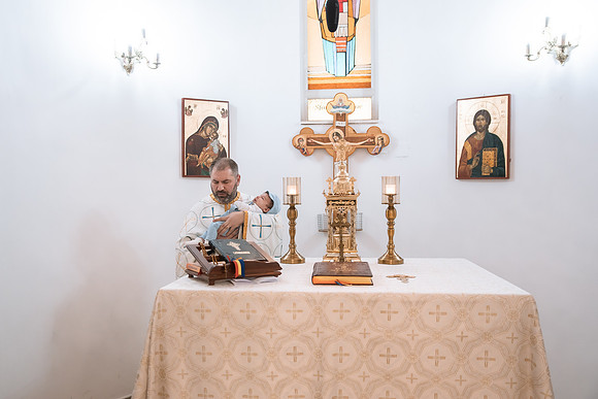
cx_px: 266
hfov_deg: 53.6
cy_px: 222
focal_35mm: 36
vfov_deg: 37.3
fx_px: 591
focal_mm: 32
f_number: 2.8
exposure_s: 1/125
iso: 800
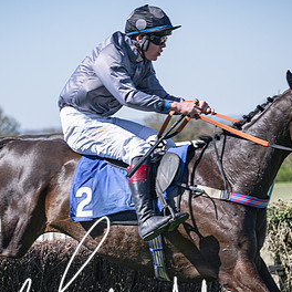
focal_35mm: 193
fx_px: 1842
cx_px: 43
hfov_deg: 9.0
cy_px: 217
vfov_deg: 9.1
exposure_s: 1/2000
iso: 72
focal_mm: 70
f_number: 2.8
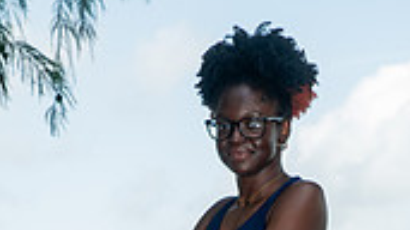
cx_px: 295
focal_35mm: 179
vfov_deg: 6.5
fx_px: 1945
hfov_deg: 12.0
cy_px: 501
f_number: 7.1
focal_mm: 65
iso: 200
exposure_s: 1/200
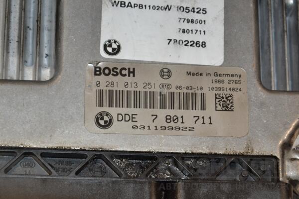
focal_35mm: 60
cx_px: 150
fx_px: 498
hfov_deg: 33.4
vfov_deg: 22.6
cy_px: 100
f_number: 7.1
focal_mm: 40
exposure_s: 1/200
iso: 800
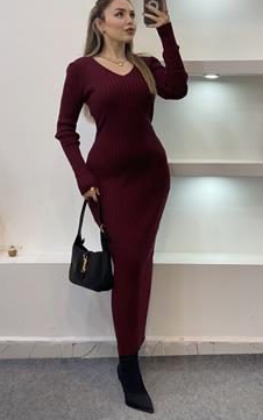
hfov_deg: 20.7
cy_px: 186
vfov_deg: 32.4
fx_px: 722
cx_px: 141
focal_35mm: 63
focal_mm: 6
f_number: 2
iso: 80
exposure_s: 1/100
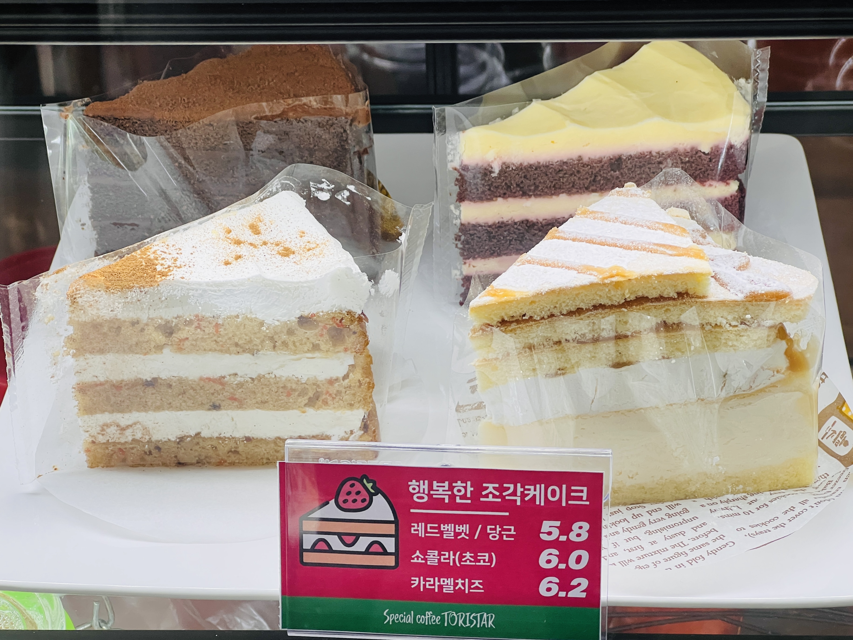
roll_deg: -1.2
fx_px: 1897
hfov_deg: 25.3
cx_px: 426
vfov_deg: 19.1
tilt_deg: -32.7
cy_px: 320
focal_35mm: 77
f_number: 2.8
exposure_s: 1/120
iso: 125
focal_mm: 9
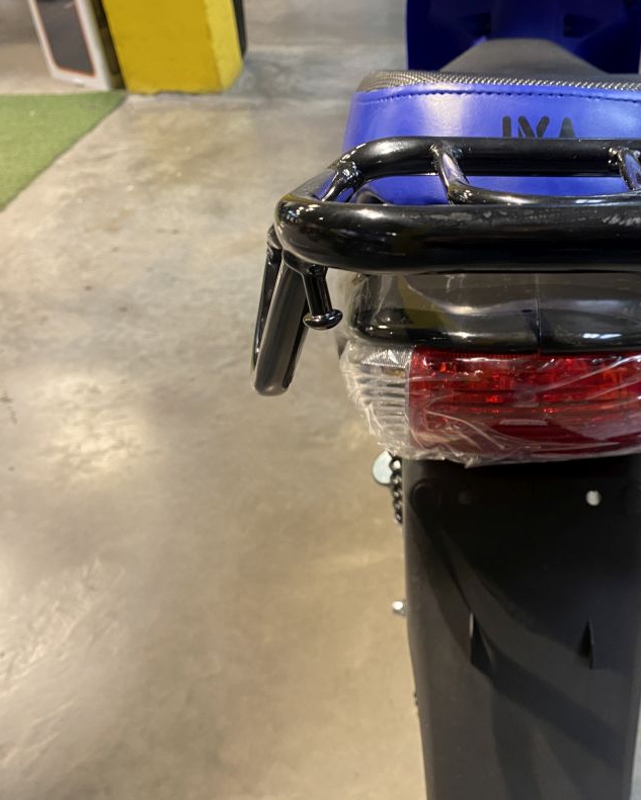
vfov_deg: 52.8
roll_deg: -0.7
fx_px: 806
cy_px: 399
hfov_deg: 41.1
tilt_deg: -35.6
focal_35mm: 34
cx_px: 534
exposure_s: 1/50
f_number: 1.8
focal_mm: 4.25
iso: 200
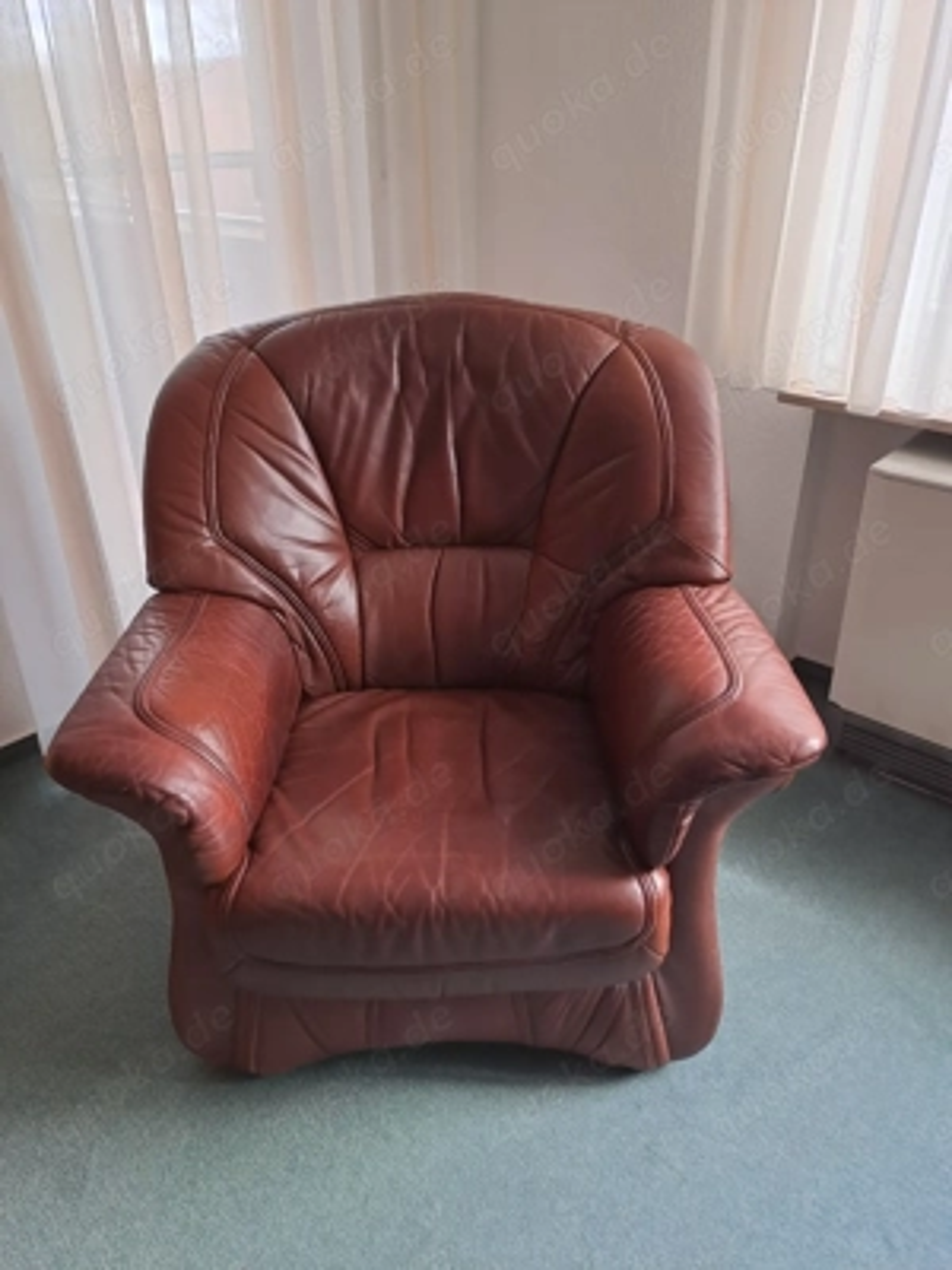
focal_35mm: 25
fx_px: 917
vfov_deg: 69.4
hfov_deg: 54.9
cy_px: 635
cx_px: 476
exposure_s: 1/50
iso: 64
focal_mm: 4.65
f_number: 1.8
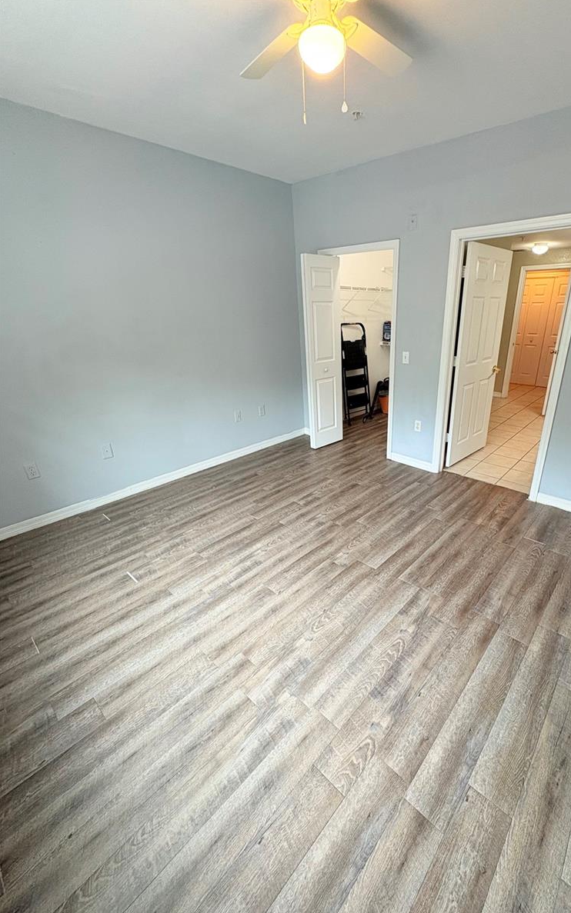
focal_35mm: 15
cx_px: 345
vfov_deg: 101.5
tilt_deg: -21.2
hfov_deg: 73.9
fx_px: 373
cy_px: 458
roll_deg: -0.2
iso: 200
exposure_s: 1/60
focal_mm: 2.22
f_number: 2.2
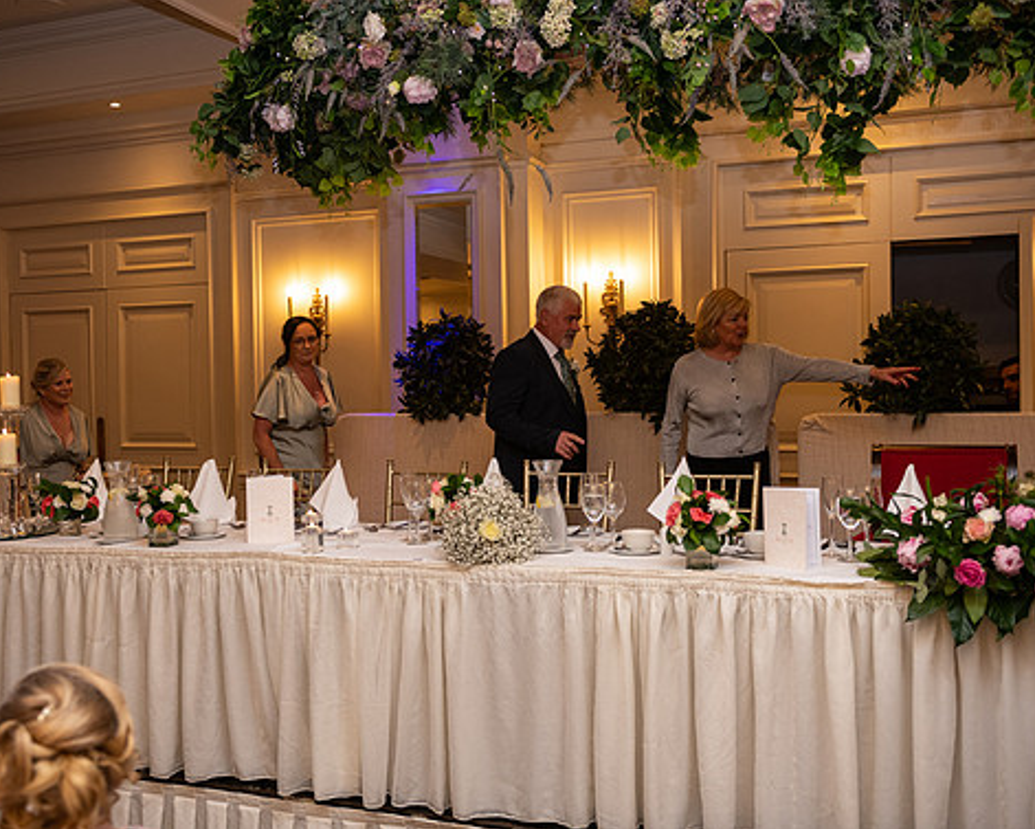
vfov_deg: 40.1
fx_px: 1134
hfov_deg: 49.0
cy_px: 406
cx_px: 464
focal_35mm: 37
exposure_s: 1/160
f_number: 3.5
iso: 640
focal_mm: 32
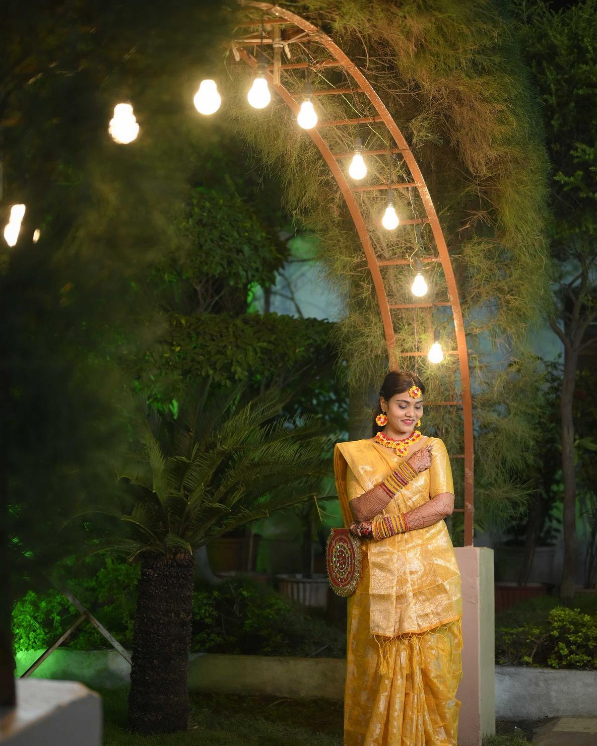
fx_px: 1259
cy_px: 368
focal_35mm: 57
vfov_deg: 33.0
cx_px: 301
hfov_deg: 26.7
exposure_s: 1/200
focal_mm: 50
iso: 800
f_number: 1.8
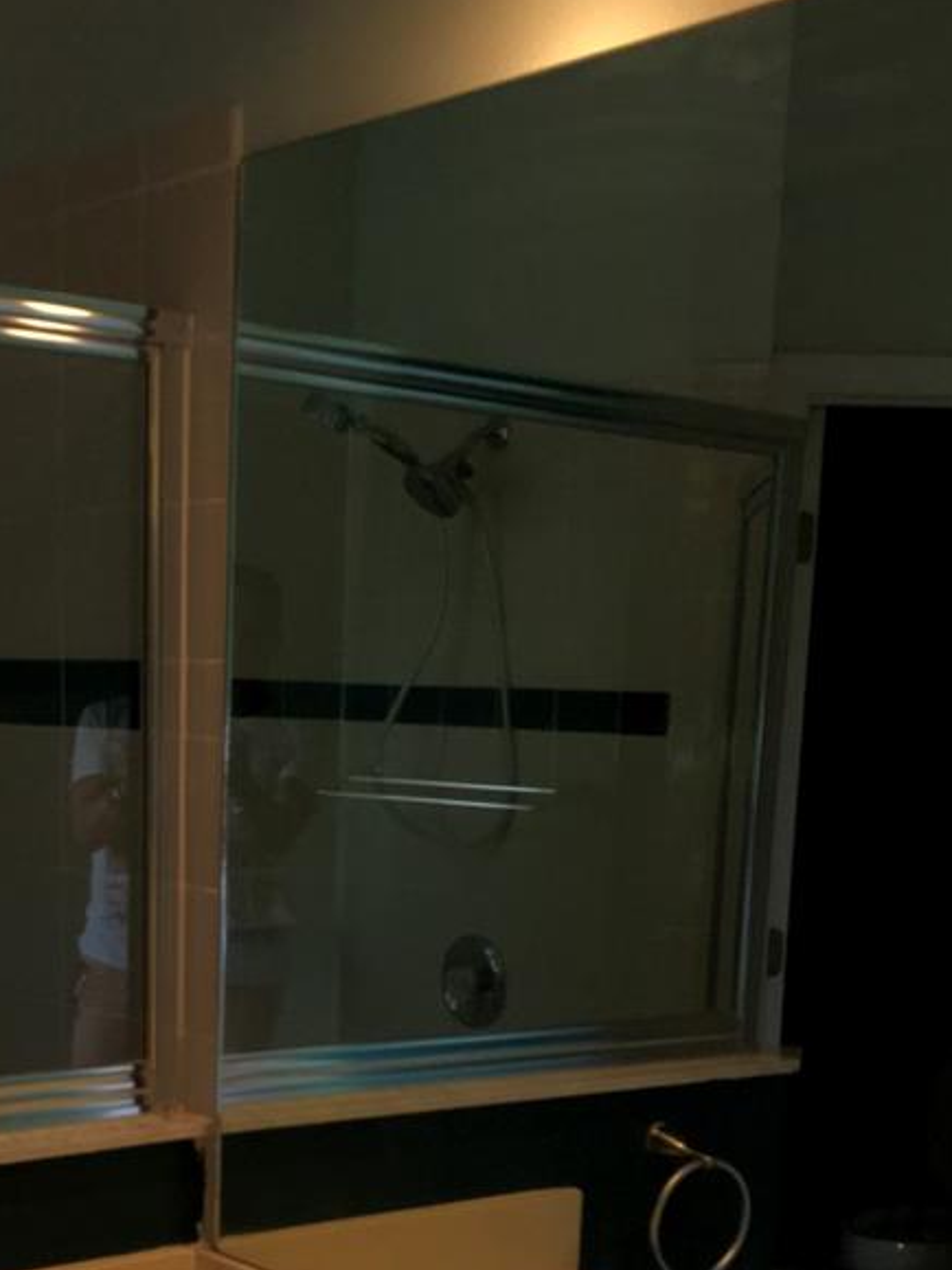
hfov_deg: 25.0
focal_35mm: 58
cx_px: 265
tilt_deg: -9.9
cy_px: 1095
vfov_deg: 31.9
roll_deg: -1.9
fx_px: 2128
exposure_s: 1/121
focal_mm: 3.99
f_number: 1.8
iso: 20
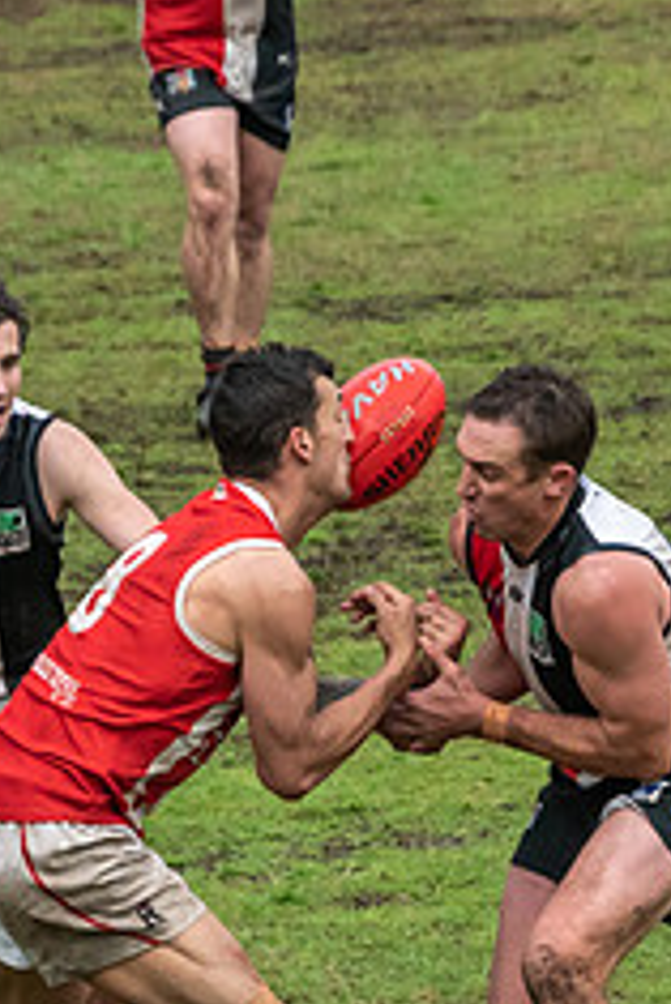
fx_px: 24035
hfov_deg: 1.6
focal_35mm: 861
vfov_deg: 2.4
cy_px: 807
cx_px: 73
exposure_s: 1/1600
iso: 800
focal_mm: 200
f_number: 6.3
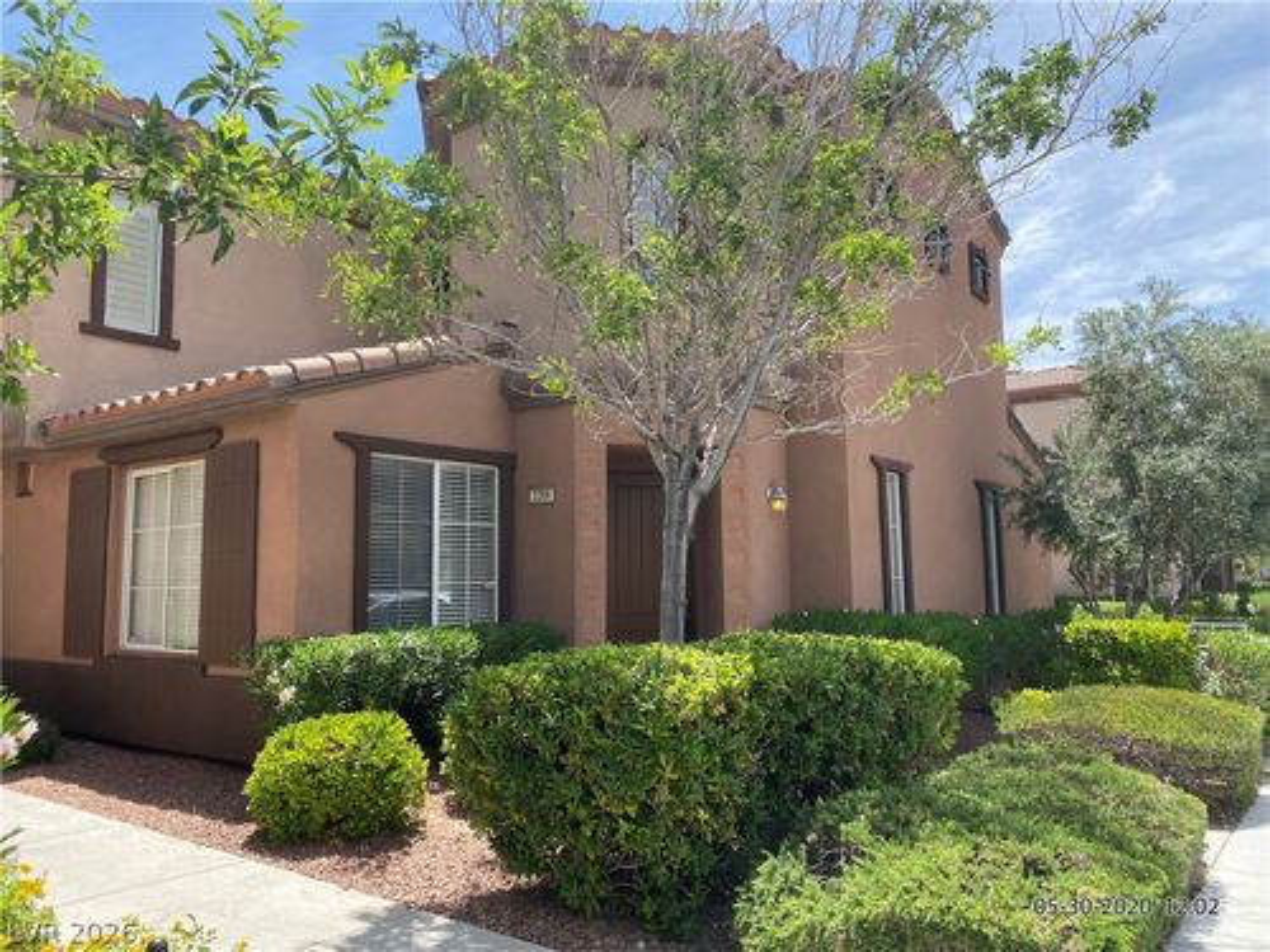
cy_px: 476
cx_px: 635
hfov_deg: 67.3
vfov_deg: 53.1
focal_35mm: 26
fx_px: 954
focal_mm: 4.25
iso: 32
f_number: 1.8
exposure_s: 1/1171
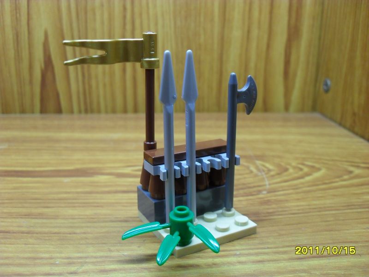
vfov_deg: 40.7
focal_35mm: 35
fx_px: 373
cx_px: 184
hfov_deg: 52.6
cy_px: 138
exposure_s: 1/20
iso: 200
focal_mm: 6.2
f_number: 2.8
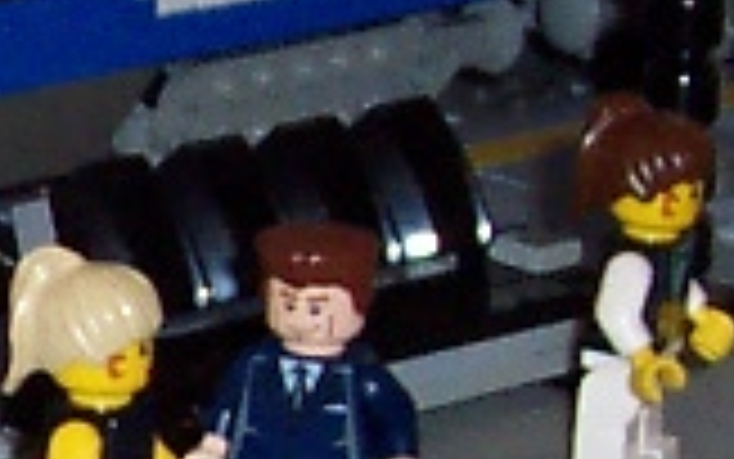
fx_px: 5763
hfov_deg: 7.1
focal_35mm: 288
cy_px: 554
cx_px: -572
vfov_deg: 4.5
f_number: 2.8
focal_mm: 5.6
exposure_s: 1/60
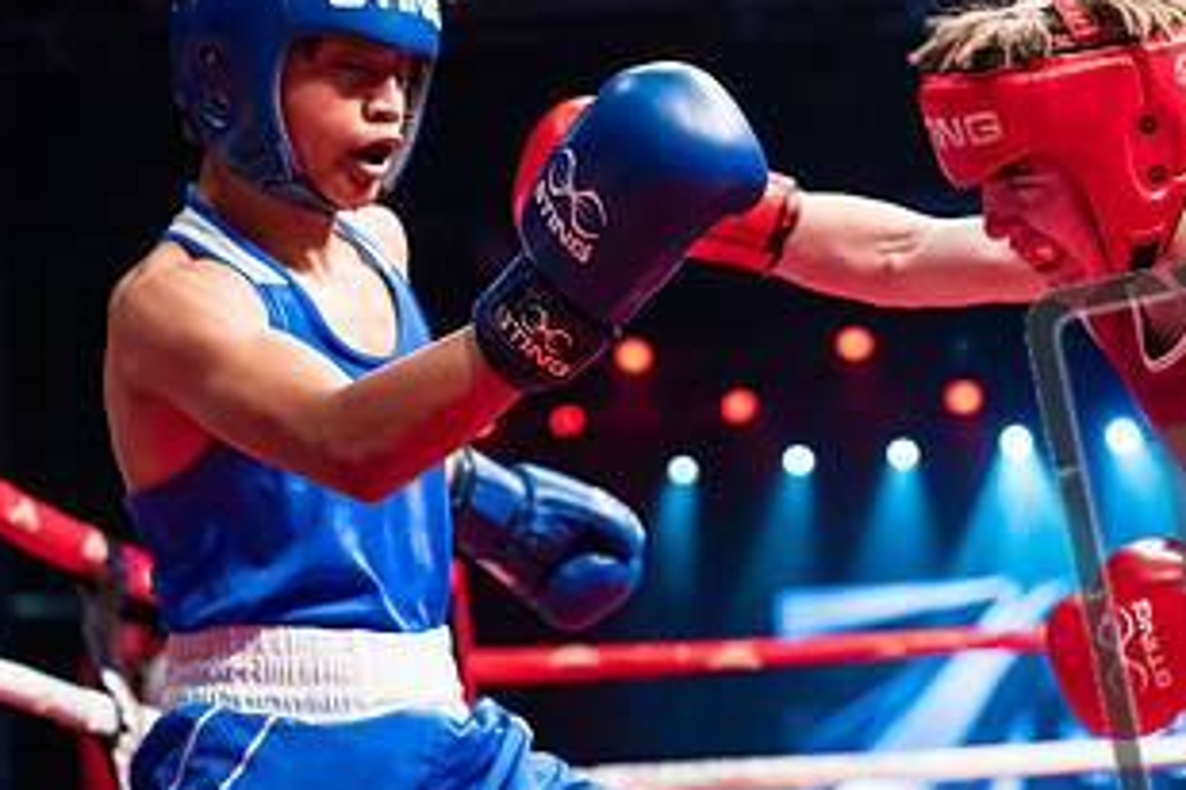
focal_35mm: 94
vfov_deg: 14.5
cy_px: 355
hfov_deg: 21.3
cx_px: 1036
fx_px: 3097
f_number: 2.5
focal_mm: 50
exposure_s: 1/1000
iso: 3200
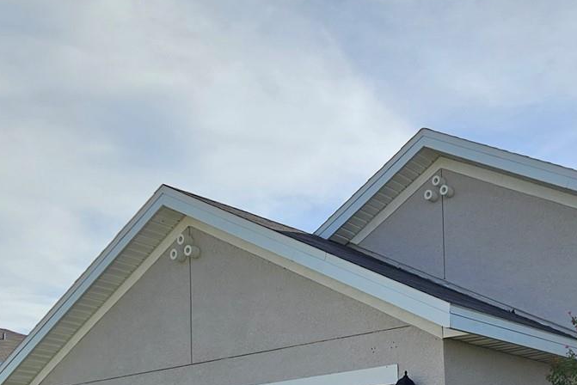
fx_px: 914
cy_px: 465
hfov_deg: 33.8
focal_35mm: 57
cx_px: 476
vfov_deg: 22.0
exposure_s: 1/2198
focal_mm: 5.4
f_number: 1.8
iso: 25
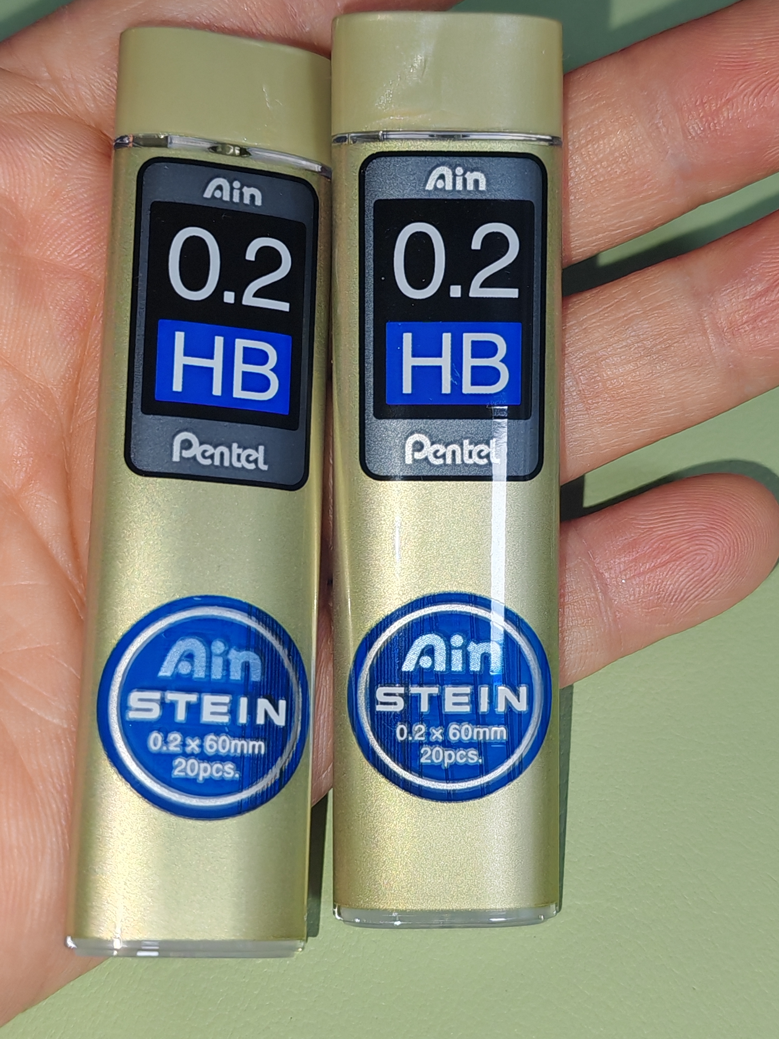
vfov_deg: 35.5
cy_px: 520
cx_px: 390
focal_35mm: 54
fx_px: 1620
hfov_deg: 27.0
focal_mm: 5.52
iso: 200
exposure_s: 1/100
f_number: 1.95
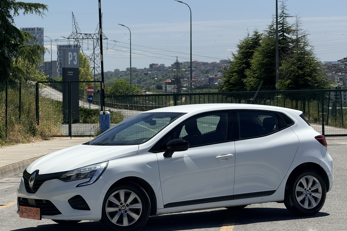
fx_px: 1224
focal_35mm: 127
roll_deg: +0.7
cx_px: 172
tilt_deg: -1.1
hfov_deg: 16.1
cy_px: 111
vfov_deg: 10.8
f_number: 2.8
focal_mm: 15.66
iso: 64
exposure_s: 1/1096
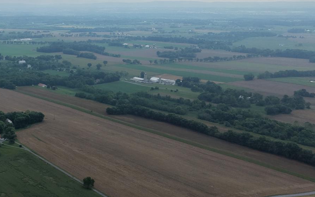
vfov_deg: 22.3
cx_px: -33
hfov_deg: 31.2
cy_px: 64
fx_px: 498
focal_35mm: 58
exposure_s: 1/8000
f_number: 1.8
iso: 320
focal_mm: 8.67
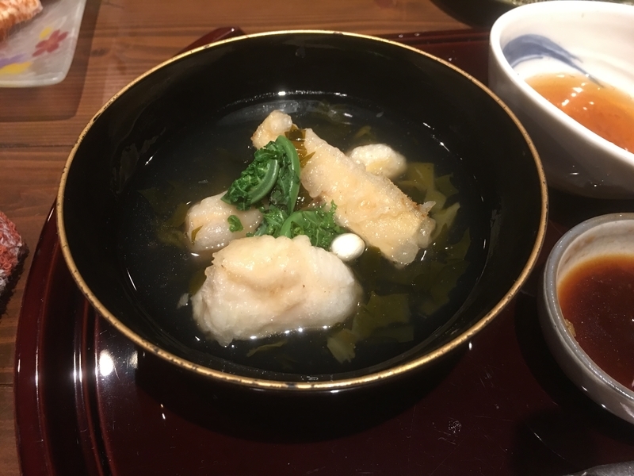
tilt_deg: -52.0
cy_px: 238
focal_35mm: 29
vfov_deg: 48.2
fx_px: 531
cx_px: 317
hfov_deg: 61.7
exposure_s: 1/10
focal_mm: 4.15
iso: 100
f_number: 2.2
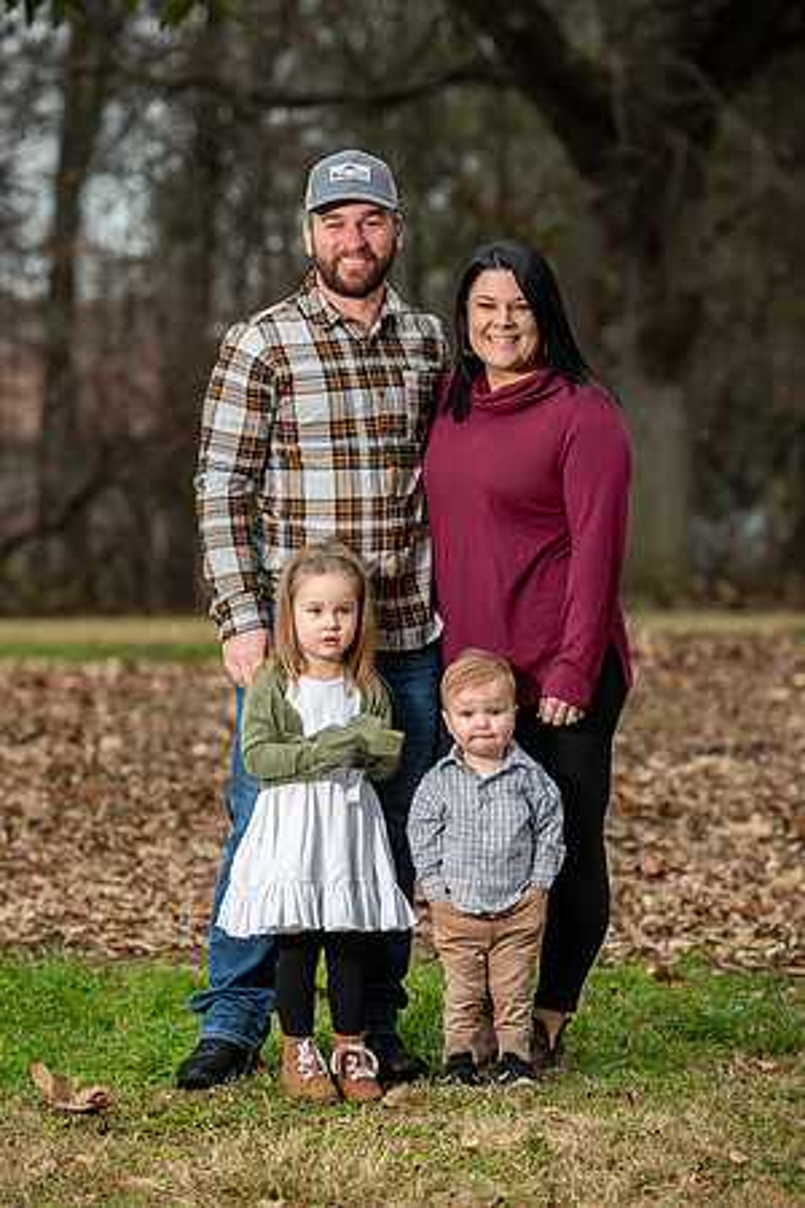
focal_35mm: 150
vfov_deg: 13.7
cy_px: 604
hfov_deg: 9.1
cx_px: 402
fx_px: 5031
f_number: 4
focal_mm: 150
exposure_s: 1/125
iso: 200
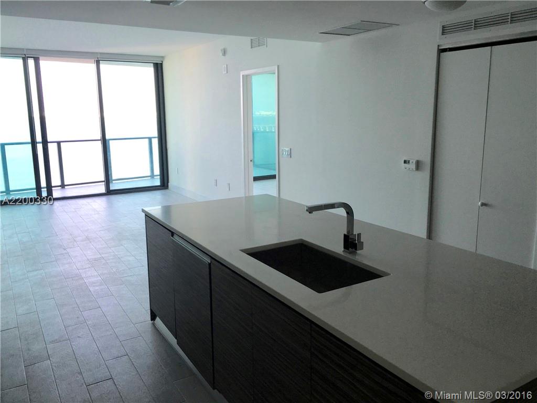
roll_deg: +0.7
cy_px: 202
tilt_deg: -9.3
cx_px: 268
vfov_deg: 48.2
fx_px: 450
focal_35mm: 29
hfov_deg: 61.7
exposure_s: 1/120
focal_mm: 4.15
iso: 25
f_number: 2.2
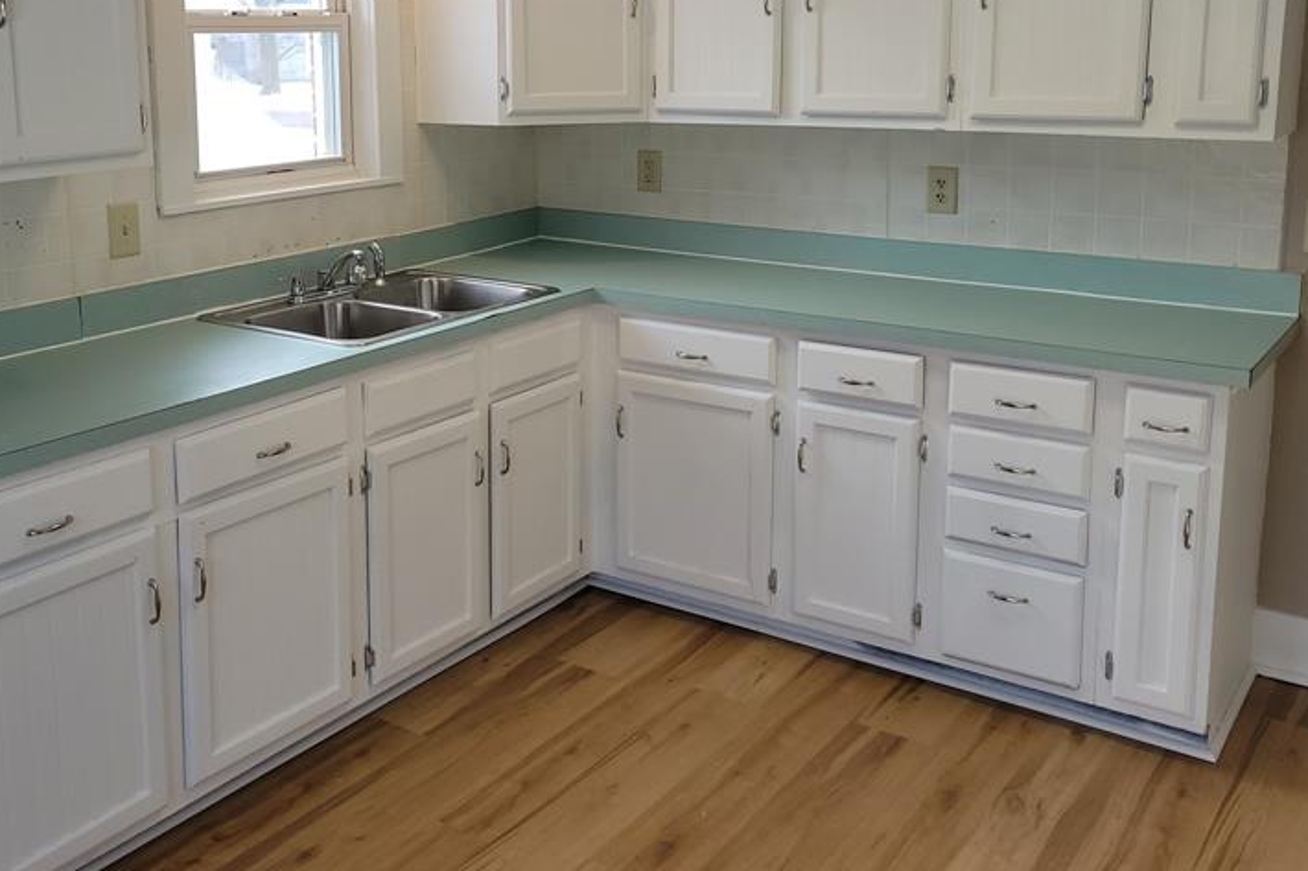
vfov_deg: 33.7
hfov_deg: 49.2
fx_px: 1417
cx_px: 503
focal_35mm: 39
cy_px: 252
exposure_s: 1/156
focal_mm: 5.4
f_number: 1.8
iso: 40
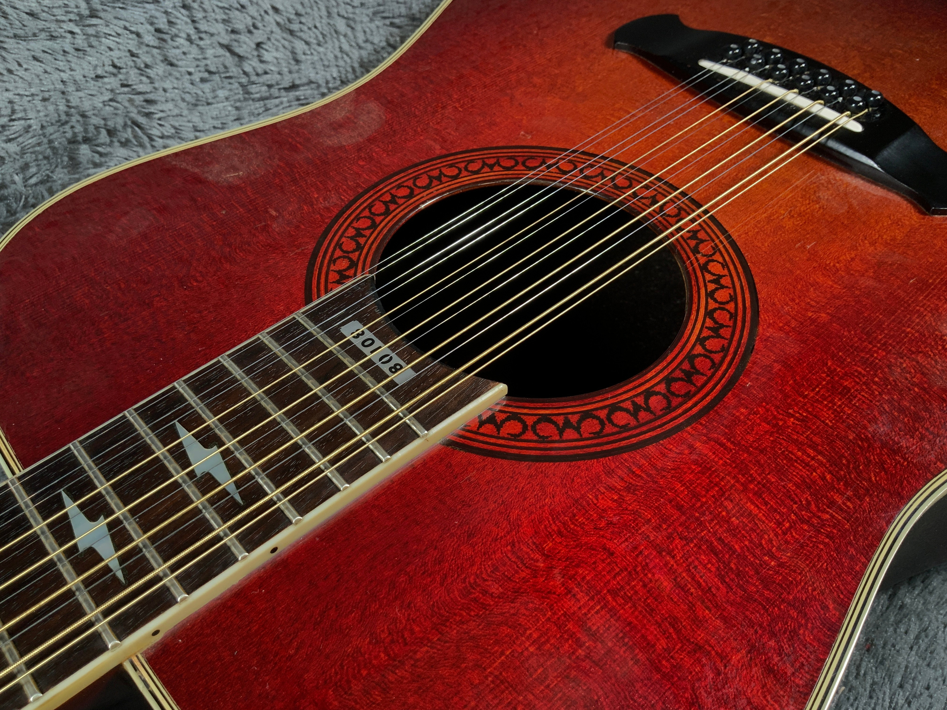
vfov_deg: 48.2
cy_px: 355
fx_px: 793
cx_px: 474
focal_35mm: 29
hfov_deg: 61.7
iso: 64
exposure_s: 1/104
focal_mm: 3
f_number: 1.8
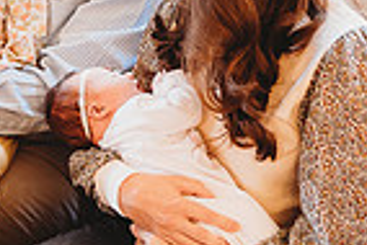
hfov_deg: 20.7
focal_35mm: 98
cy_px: 92
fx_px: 1000
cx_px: 106
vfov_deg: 14.0
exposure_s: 1/80
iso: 640
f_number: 2.2
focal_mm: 24
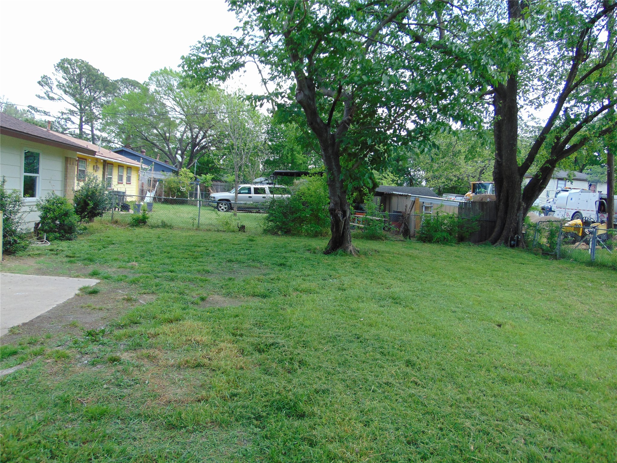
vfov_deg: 54.9
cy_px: 232
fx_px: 446
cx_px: 308
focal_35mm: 25
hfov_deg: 69.4
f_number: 3
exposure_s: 1/250
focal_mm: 4.5
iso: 80
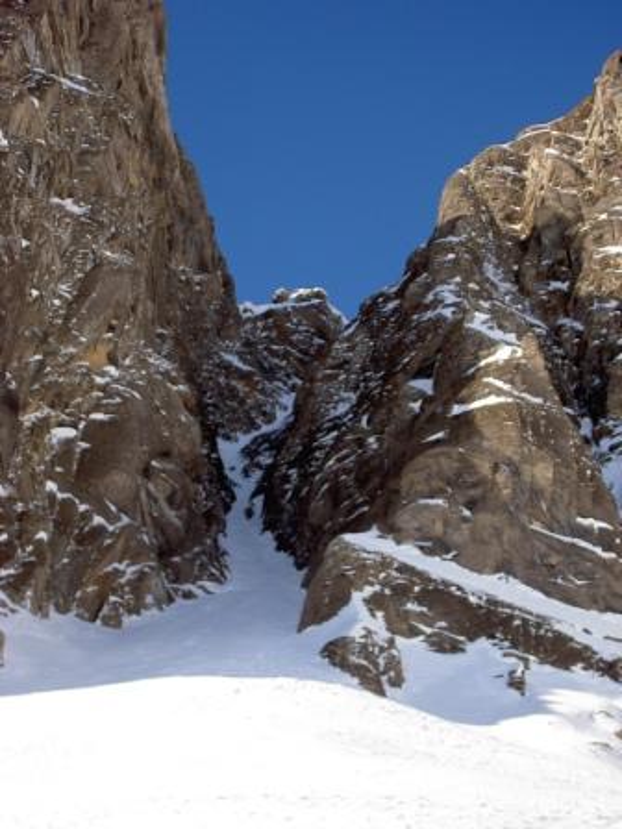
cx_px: 311
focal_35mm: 89
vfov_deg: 22.0
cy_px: 414
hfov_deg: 16.6
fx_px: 2132
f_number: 4.6
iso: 50
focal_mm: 14.7
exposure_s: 1/320
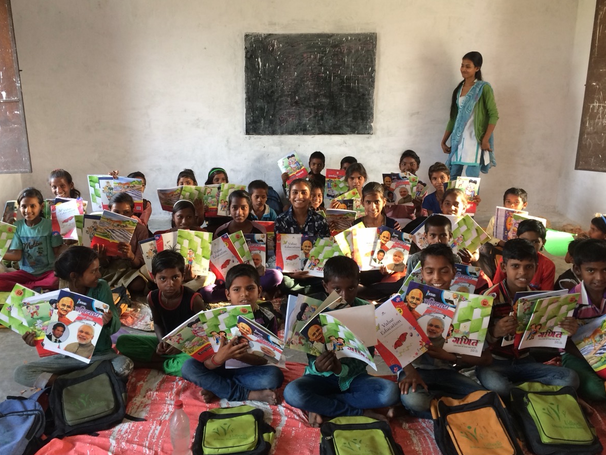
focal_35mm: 32
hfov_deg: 56.7
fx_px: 560
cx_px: 279
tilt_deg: -16.3
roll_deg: +0.0
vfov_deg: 44.2
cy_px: 216
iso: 100
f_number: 2.2
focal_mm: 4.15
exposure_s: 1/33
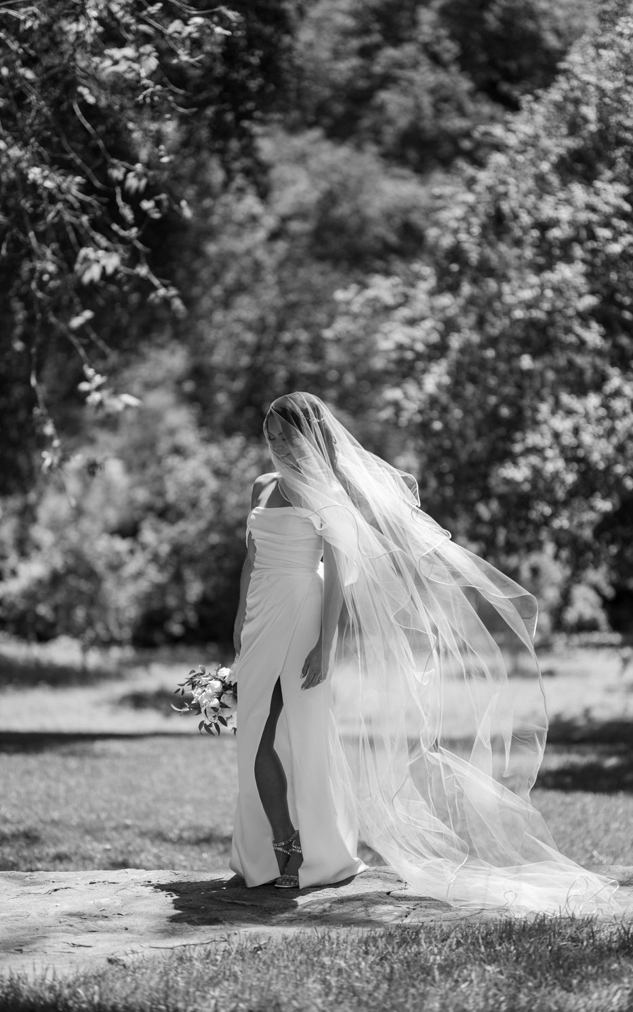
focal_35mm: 87
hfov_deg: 15.0
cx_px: 328
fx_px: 2401
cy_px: 507
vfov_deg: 23.8
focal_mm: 85
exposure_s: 1/1250
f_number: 1.4
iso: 31
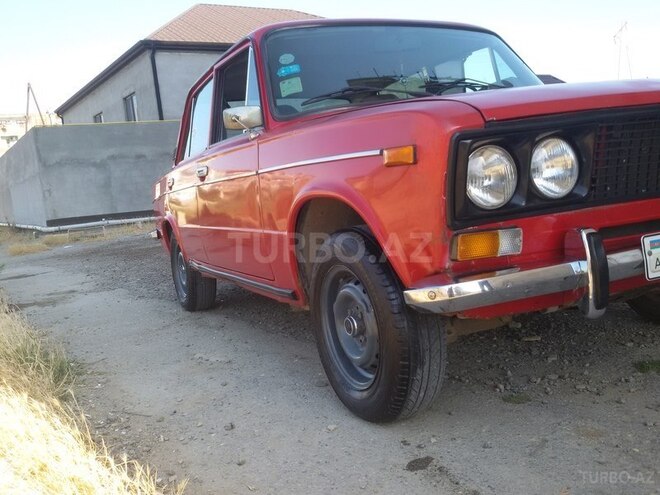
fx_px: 591
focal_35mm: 31
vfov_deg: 45.4
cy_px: 248
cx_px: 330
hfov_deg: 58.4
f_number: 2.4
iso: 40
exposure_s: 1/204
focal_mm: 2.93
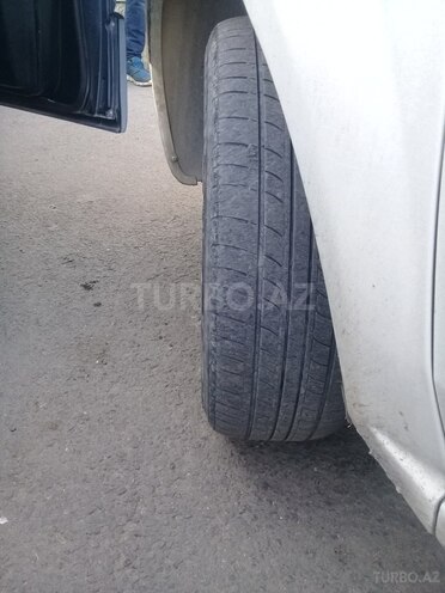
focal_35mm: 31
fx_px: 531
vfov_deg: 58.4
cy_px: 296
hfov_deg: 45.4
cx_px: 222
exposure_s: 1/100
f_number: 2.2
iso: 100
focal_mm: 3.3
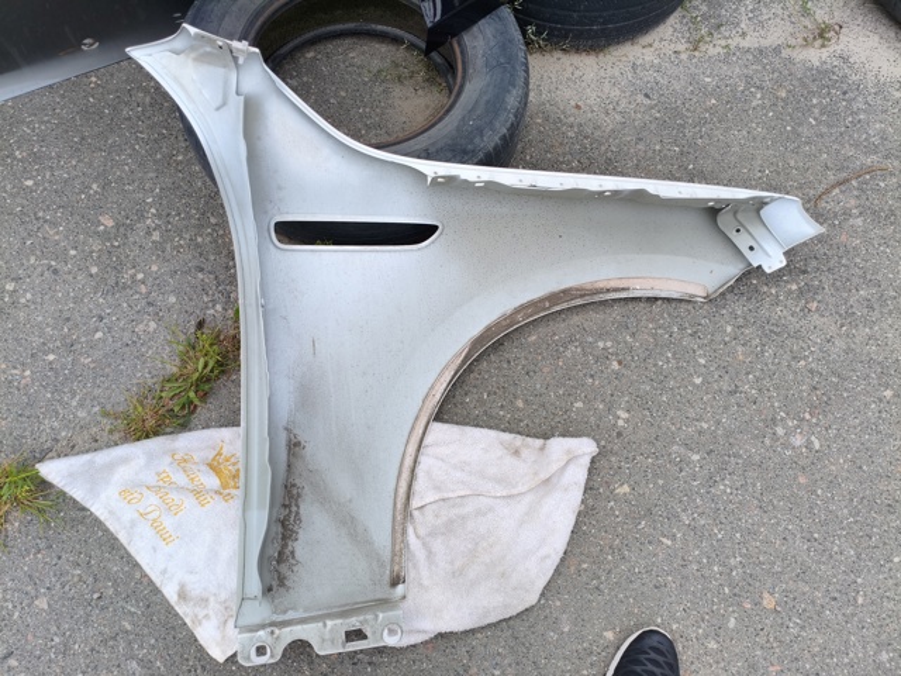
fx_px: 677
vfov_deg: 53.1
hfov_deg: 67.3
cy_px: 338
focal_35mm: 26
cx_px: 450
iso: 80
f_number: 1.5
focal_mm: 4.94
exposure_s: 1/1492
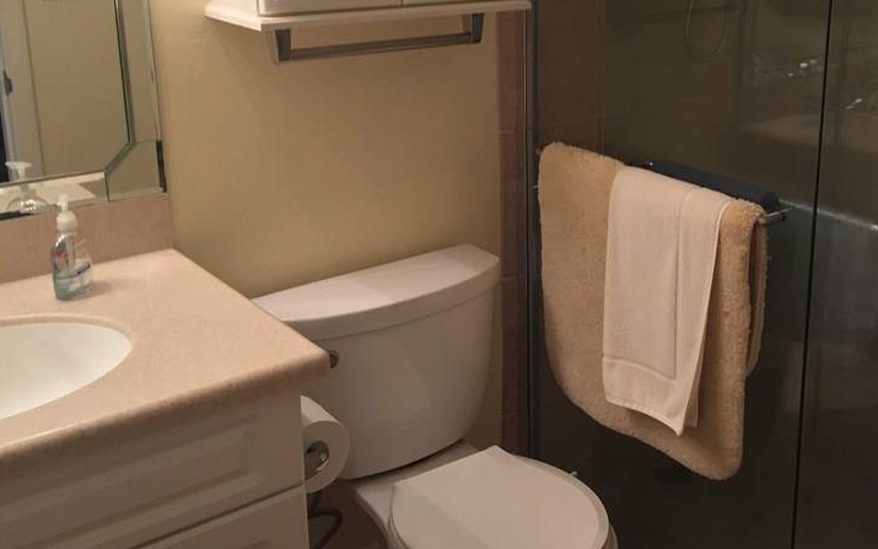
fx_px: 1053
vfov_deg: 28.9
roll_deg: -2.2
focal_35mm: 44
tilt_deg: -14.8
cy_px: 162
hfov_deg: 44.2
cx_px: 624
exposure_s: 1/30
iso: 80
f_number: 2.2
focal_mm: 4.15
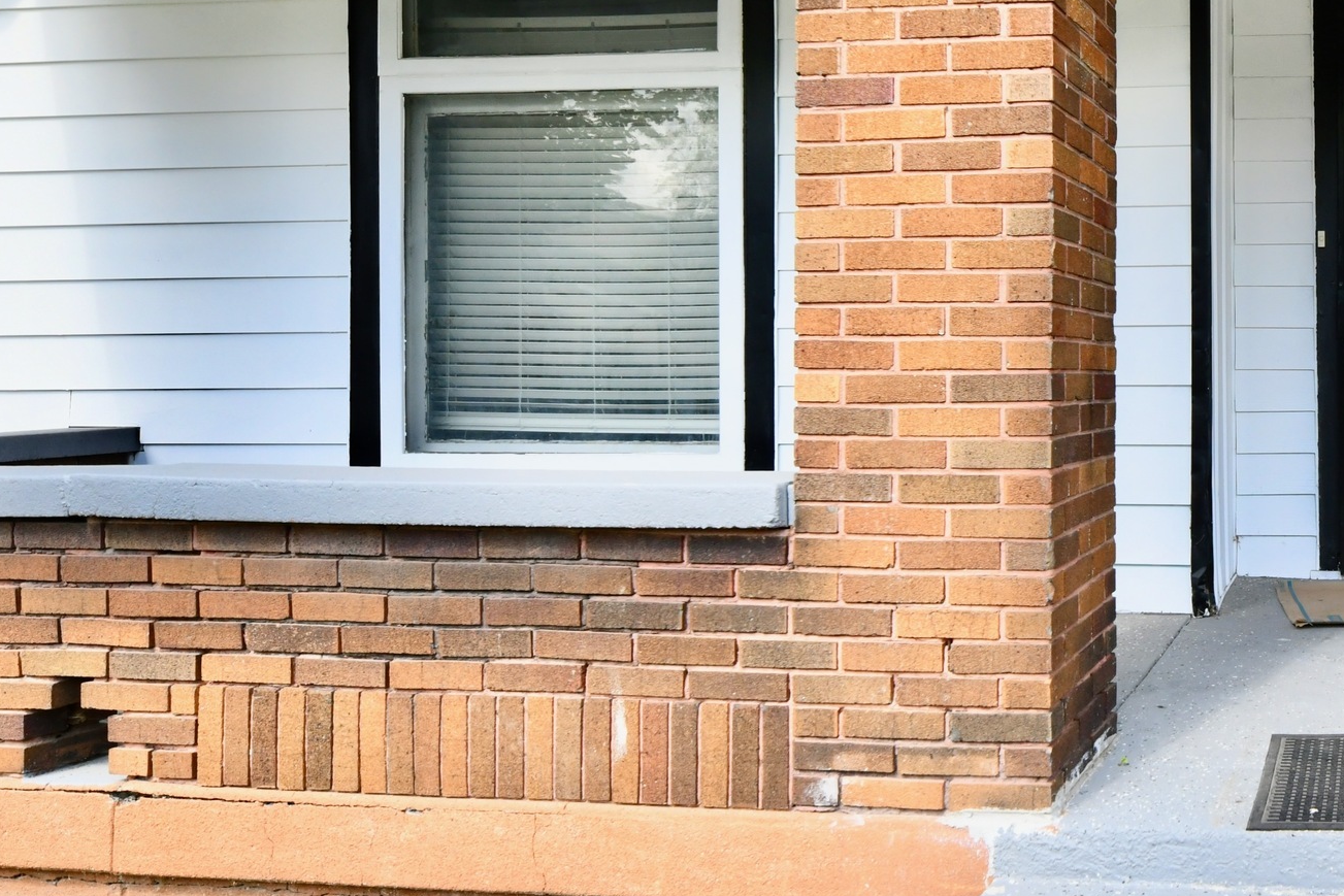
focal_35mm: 33
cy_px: 388
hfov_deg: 49.0
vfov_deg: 39.9
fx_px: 1232
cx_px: 1284
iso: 640
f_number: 9
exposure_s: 1/320
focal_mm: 14
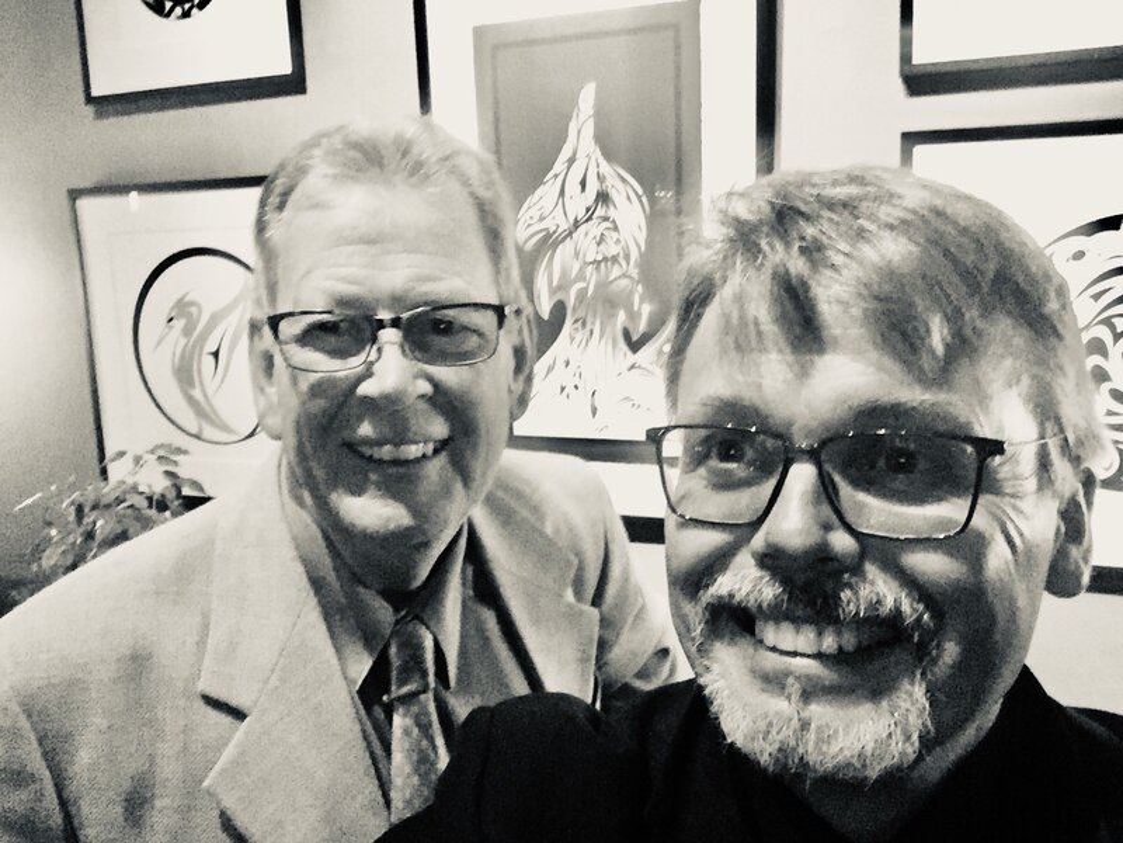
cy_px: 422
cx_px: 562
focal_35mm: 31
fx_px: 1006
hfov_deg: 58.4
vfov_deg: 45.4
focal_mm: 2.65
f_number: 2.2
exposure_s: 1/15
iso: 640
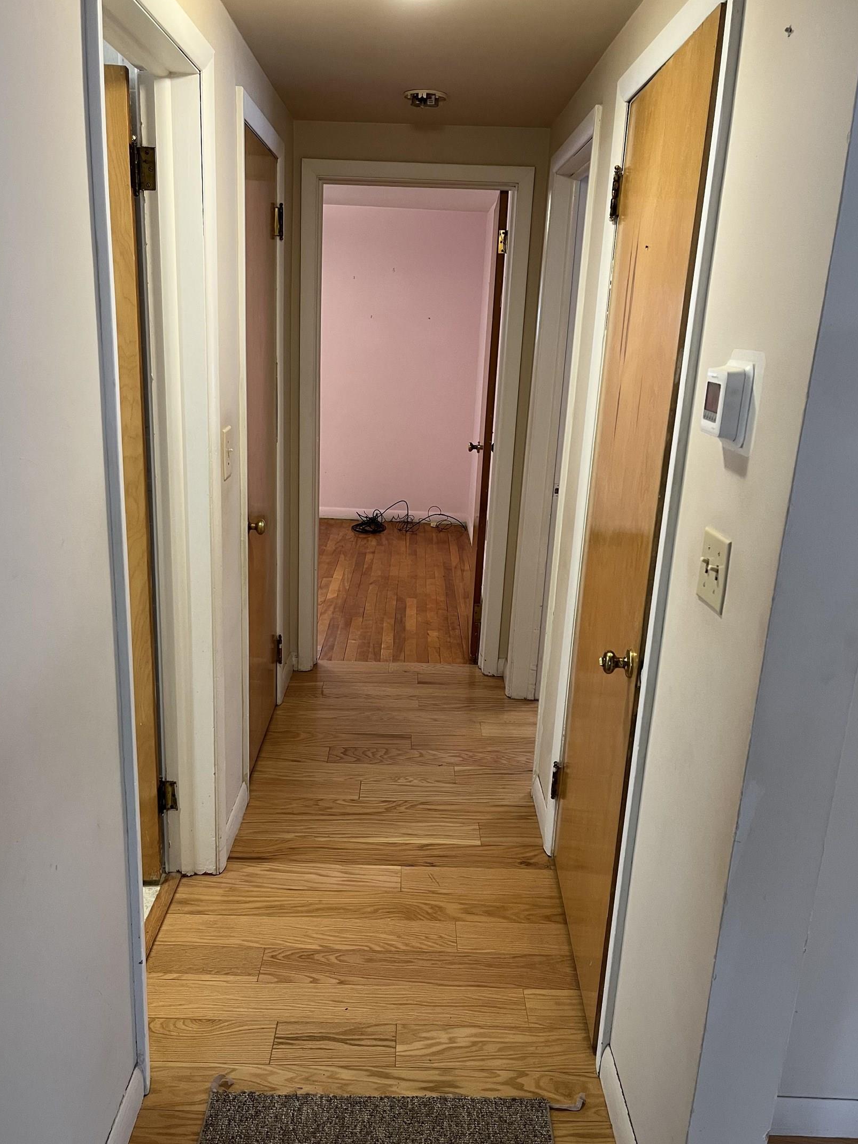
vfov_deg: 63.4
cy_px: 588
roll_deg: -1.4
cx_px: 406
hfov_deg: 49.7
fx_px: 925
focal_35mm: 28
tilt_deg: -16.6
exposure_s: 1/60
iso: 160
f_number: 1.6
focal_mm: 5.1
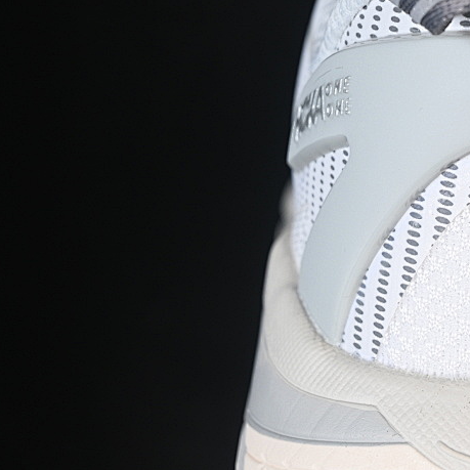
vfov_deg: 11.6
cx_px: 542
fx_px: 2304
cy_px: 219
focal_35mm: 150
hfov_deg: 11.4
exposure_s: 1/80
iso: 160
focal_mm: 50
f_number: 7.1
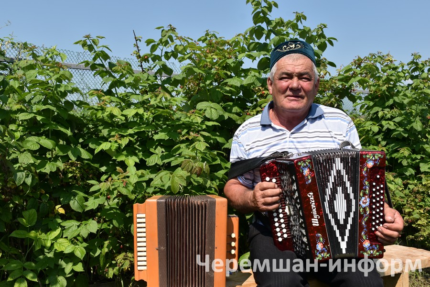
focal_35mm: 36
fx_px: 430
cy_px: 144
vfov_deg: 36.9
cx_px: 215
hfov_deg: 53.1
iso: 100
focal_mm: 24
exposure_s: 1/250
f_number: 8
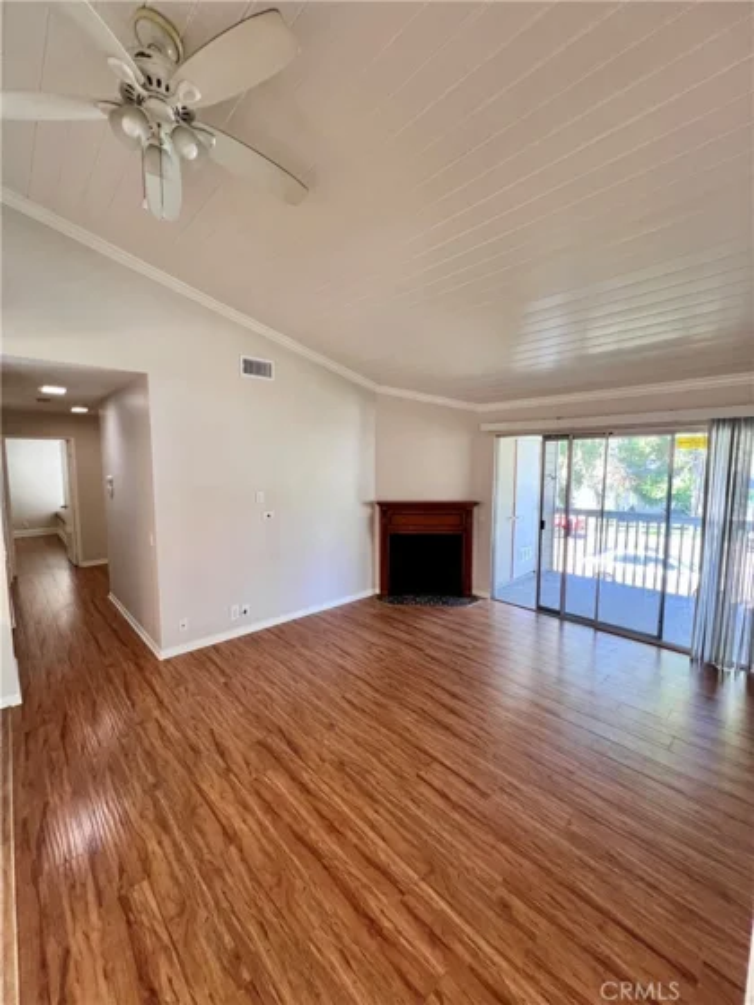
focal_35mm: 13
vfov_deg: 106.2
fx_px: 378
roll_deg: -0.7
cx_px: 377
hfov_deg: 89.9
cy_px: 502
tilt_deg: -5.6
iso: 160
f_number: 1.8
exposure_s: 1/60
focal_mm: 1.57
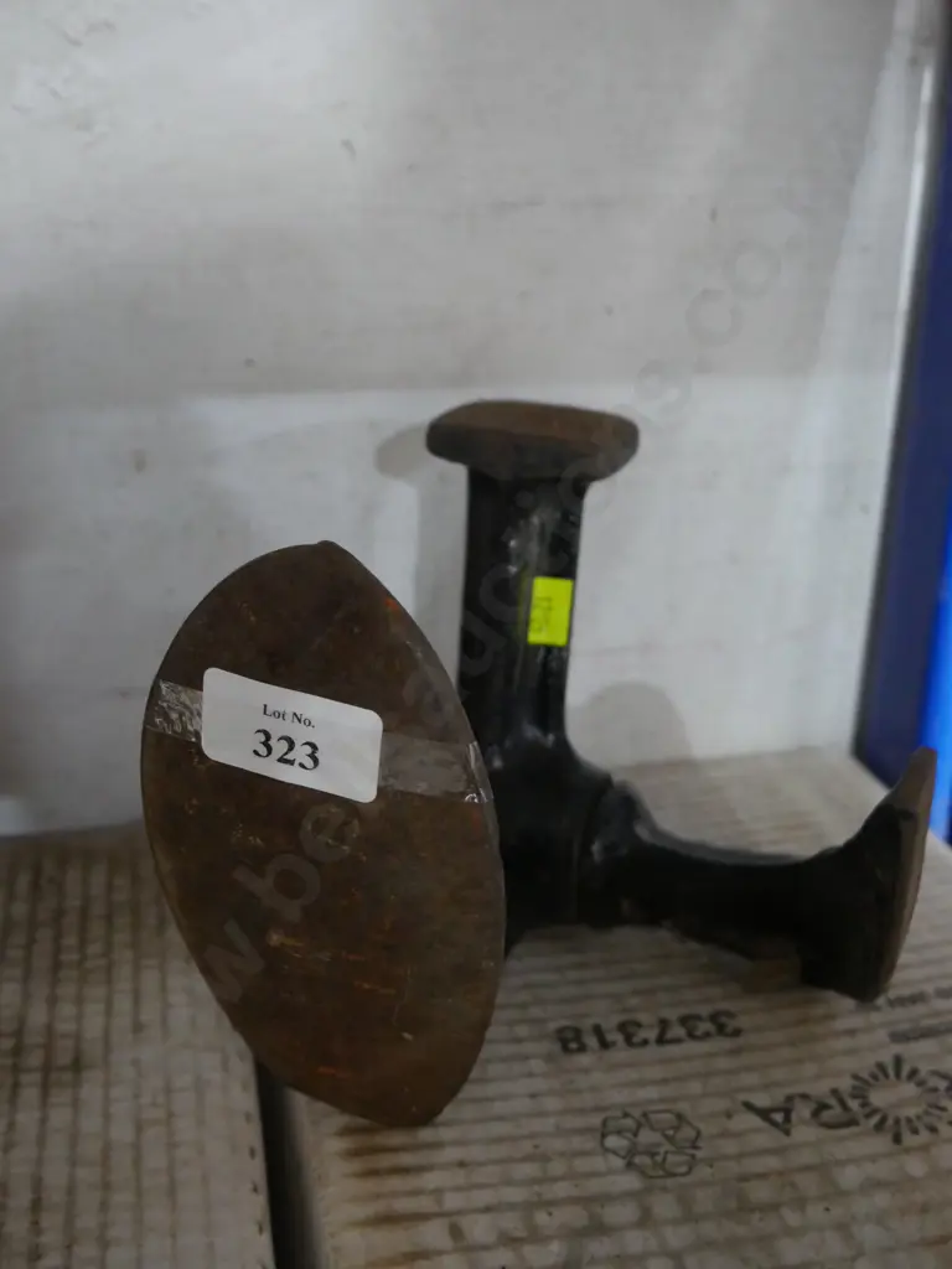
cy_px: 634
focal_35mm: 40
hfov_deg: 36.0
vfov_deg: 46.8
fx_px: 1467
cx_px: 476
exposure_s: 1/50
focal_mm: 20
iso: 3200
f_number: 4.4
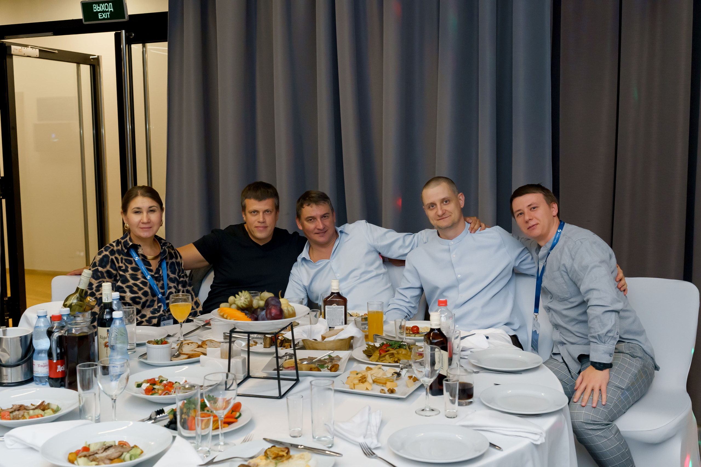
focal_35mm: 40
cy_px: 234
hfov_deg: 48.5
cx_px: 350
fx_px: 779
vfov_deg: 33.4
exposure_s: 1/125
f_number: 5
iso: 3200
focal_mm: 40
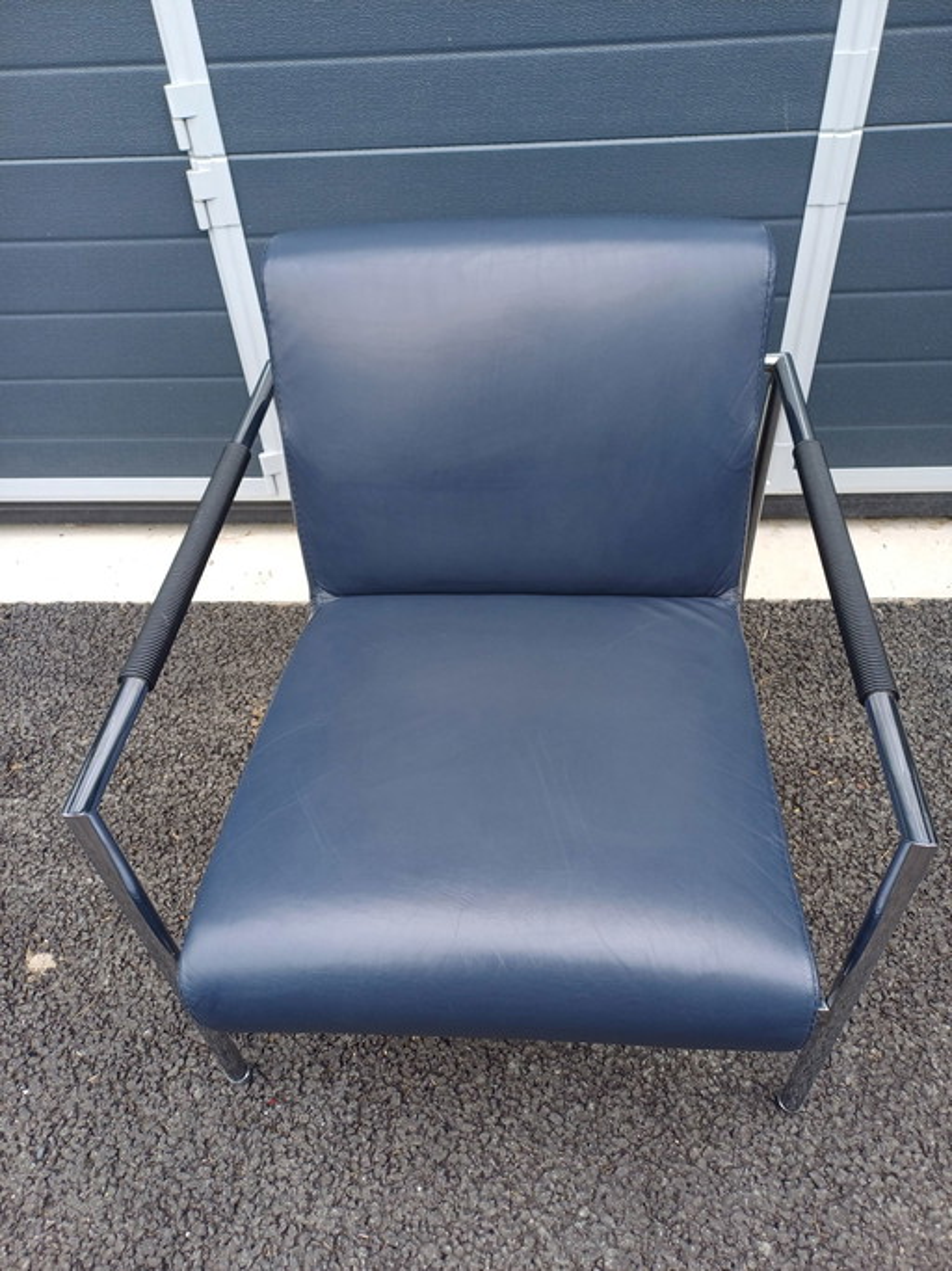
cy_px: 636
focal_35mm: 25
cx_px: 476
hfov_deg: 54.9
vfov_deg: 69.4
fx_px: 917
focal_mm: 4.65
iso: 50
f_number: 1.8
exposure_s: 1/100
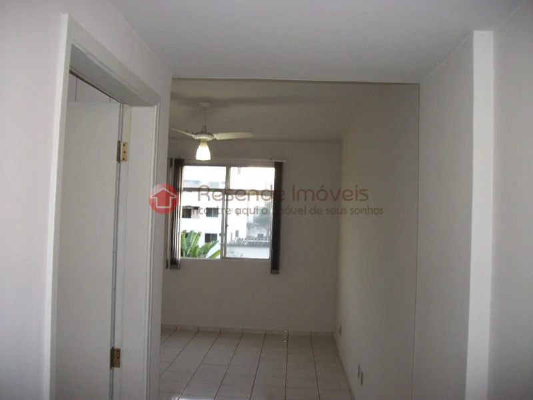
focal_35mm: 32
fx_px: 493
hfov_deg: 56.8
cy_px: 200
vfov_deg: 44.2
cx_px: 266
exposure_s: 1/60
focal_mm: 5.7
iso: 160
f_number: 2.9
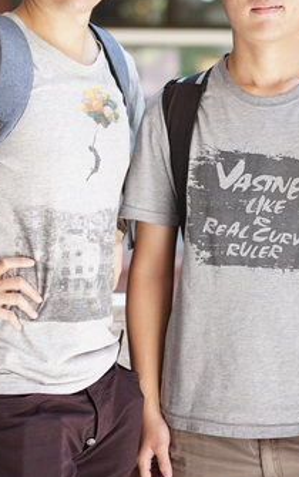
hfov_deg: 11.2
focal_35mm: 117
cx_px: 226
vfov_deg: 17.8
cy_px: 190
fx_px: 1522
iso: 100
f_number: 1.8
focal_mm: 55
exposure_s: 1/100
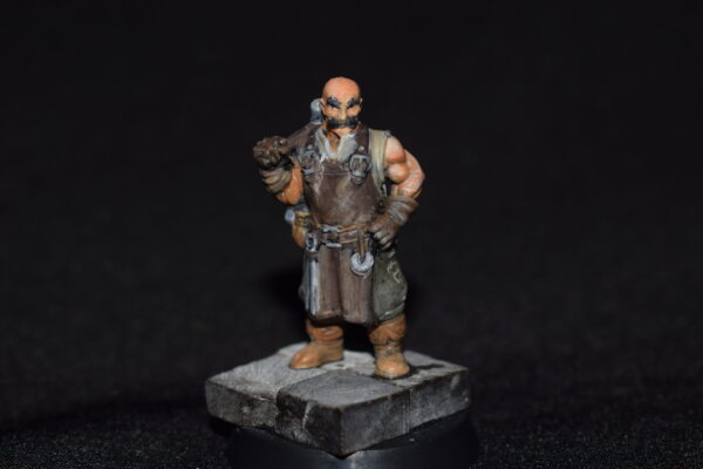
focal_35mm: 82
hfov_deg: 24.6
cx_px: 352
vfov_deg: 16.6
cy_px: 234
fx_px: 1611
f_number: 8
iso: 100
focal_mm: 55
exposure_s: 1/60
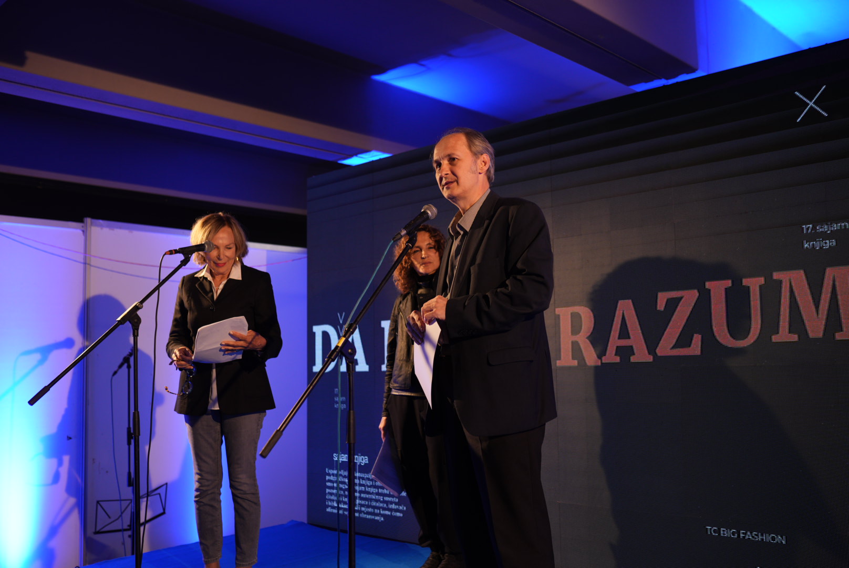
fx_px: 826
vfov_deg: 37.9
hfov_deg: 54.4
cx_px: 424
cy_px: 284
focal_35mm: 35
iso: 500
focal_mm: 35
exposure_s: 1/200
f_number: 2.5
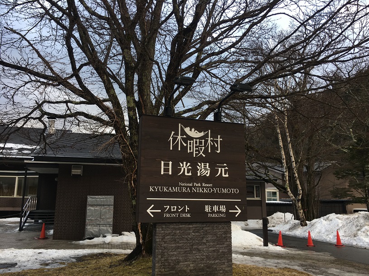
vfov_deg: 48.2
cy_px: 138
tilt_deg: +9.8
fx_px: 309
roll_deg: -1.1
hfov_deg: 61.7
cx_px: 184
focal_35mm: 29
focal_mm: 4.15
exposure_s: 1/175
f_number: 2.2
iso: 25
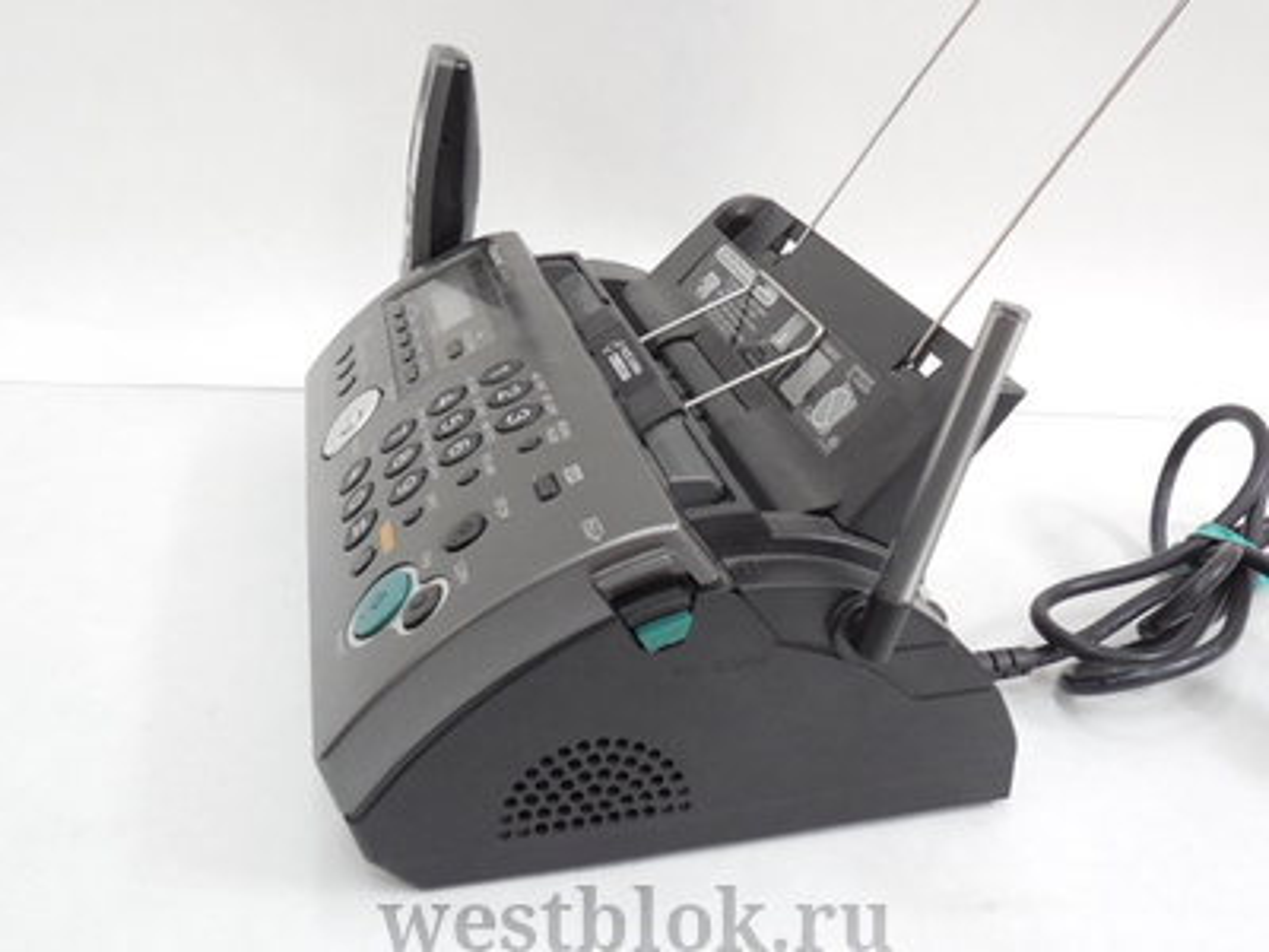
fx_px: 1393
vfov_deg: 37.7
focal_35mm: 38
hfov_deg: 49.0
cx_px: 634
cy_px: 476
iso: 800
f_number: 4.2
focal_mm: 6.8
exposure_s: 1/50
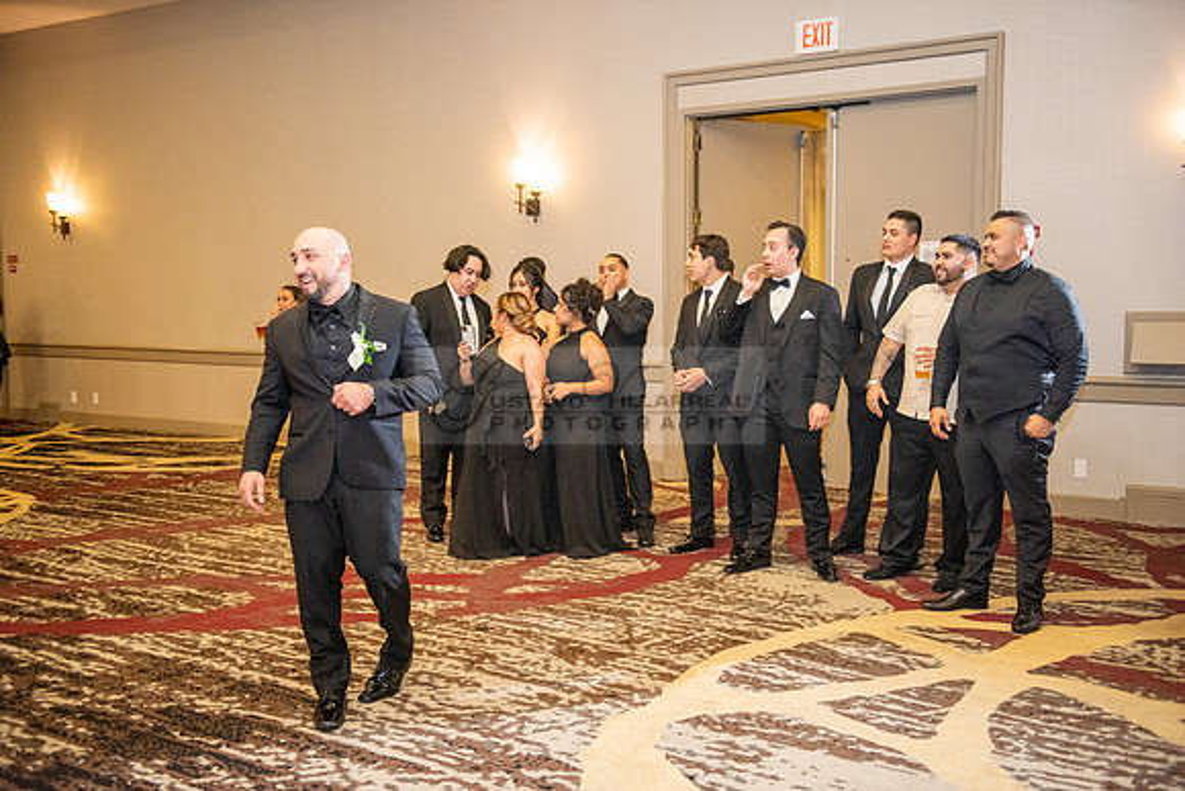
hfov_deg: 50.7
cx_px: 592
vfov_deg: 35.1
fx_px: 1251
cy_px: 396
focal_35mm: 38
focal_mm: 38
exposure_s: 1/250
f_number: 2.8
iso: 1600
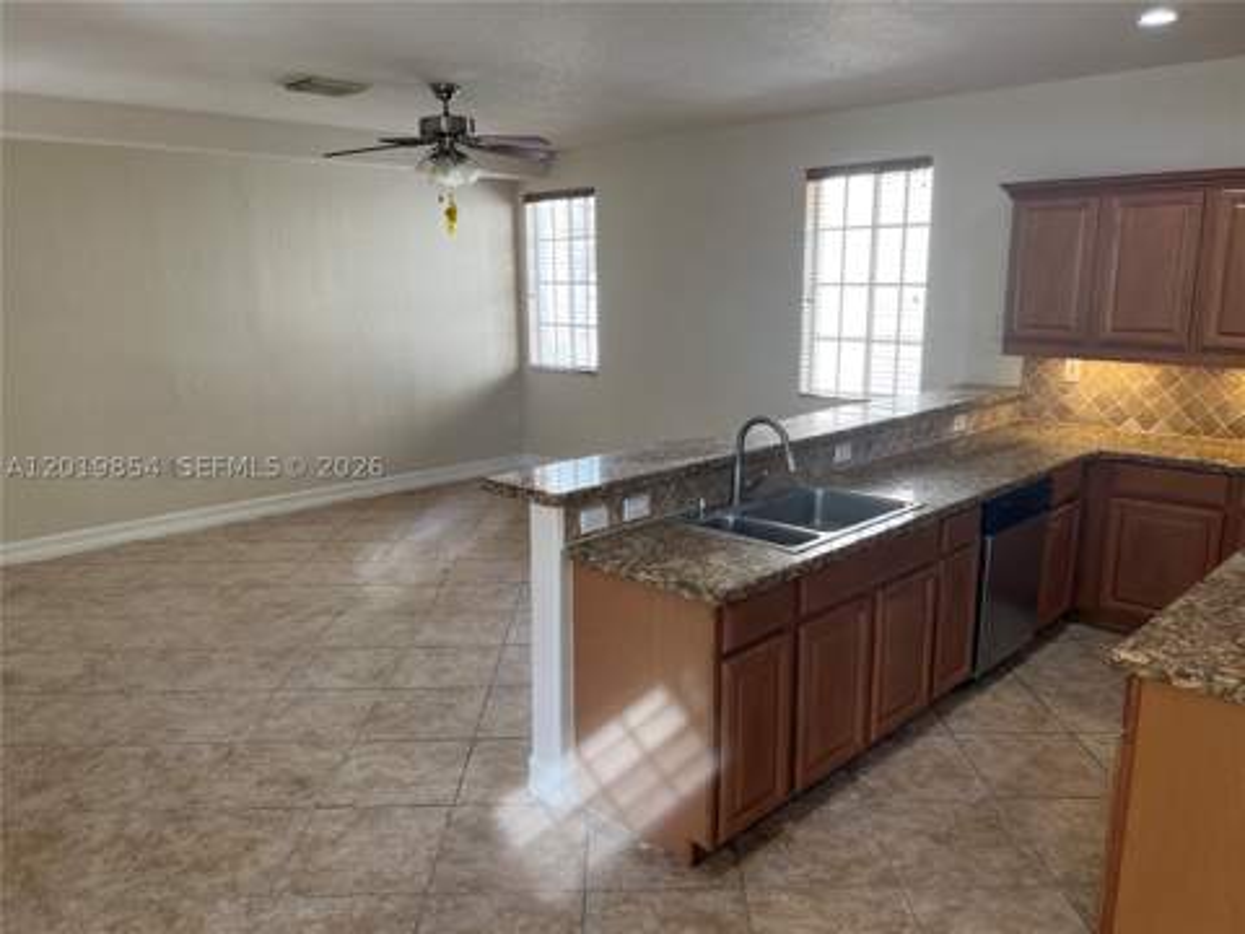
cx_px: 622
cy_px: 467
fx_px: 935
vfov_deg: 53.1
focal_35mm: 26
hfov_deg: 67.3
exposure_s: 1/121
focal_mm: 5.7
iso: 80
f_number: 1.5
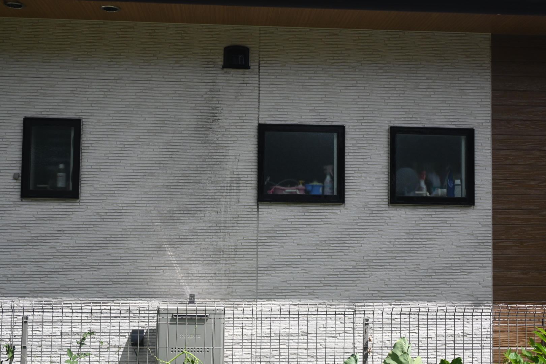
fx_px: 739
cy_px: 182
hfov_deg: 40.5
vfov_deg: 27.7
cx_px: 273
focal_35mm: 49
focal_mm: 32.5
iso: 640
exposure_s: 1/4000
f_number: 5
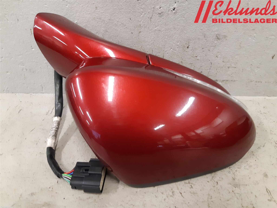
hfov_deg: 67.3
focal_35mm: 26
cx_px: 138
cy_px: 104
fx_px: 208
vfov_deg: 53.1
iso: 320
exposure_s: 1/50
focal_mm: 3.93
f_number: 1.7
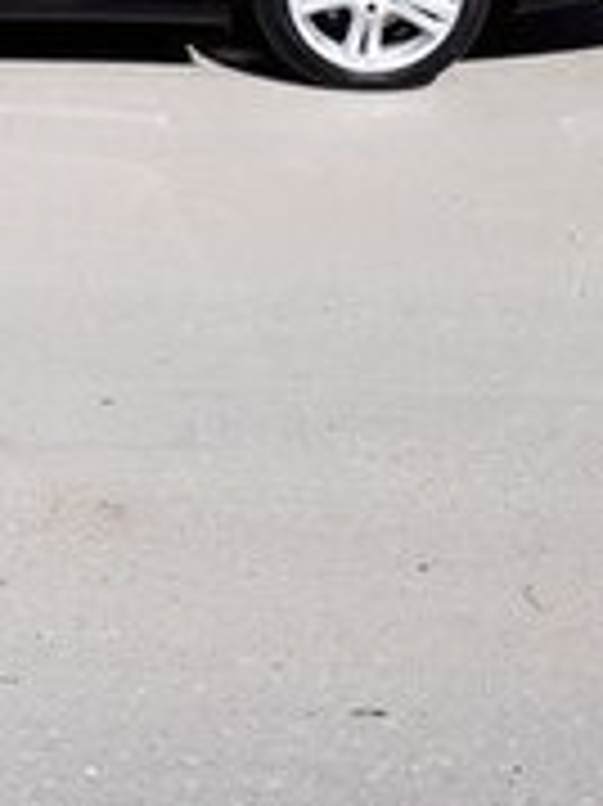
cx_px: -63
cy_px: -99
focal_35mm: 75
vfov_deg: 24.2
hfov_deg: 18.8
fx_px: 1744
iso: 40
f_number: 1.9
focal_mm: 3.6
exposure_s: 1/1224
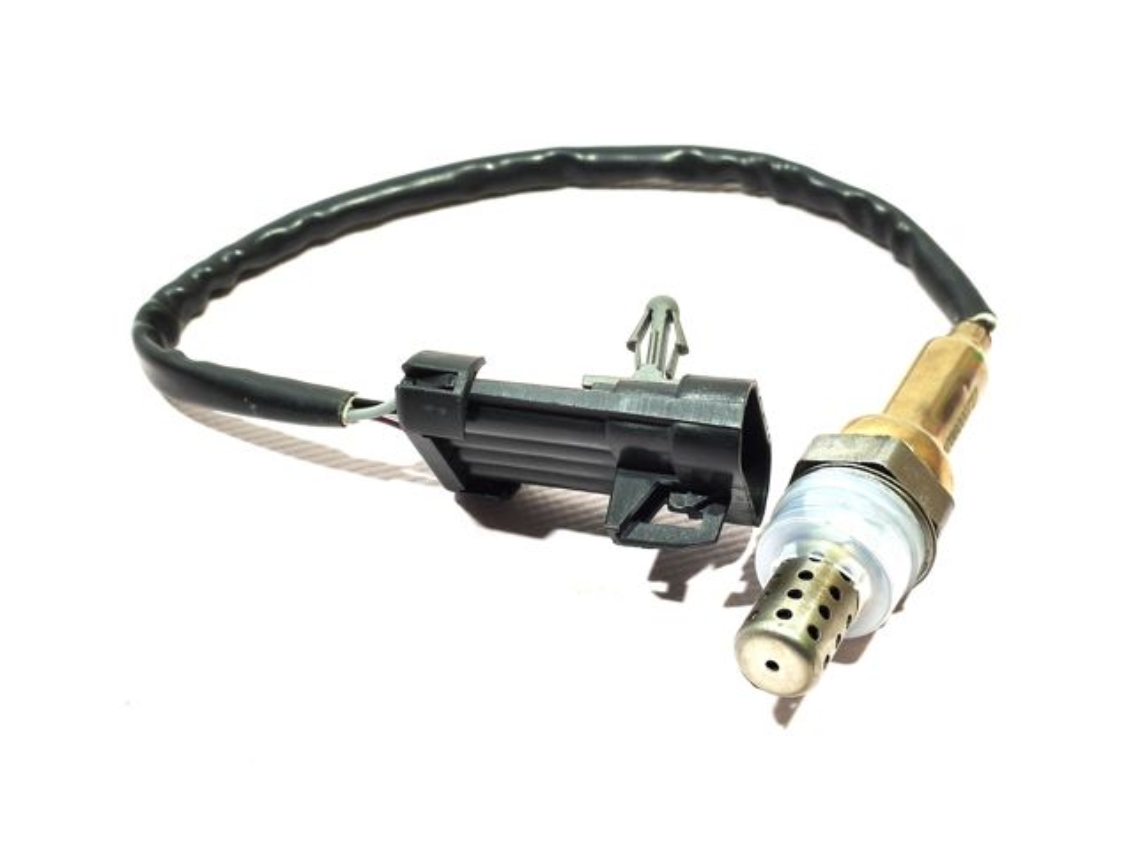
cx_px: 566
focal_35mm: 51
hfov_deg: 37.5
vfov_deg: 28.5
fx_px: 1668
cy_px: 424
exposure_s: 1/100
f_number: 1.75
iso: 292
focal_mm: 4.75
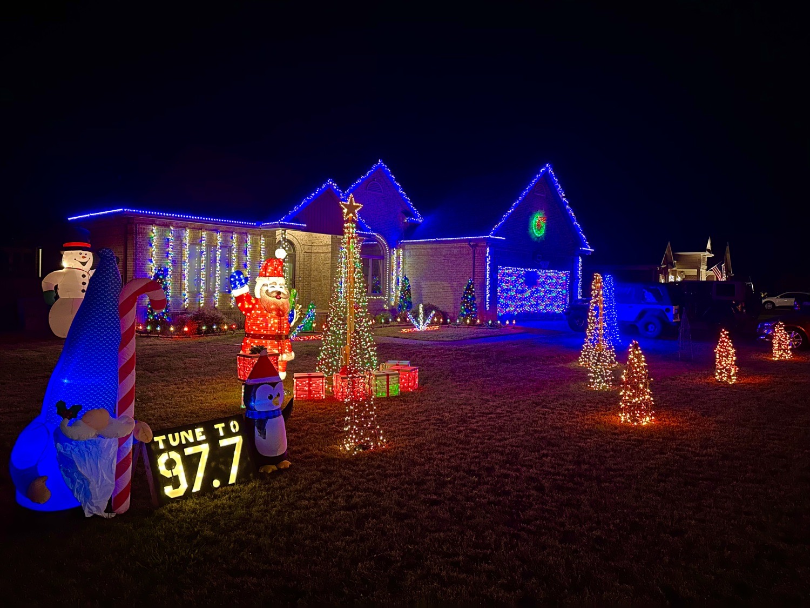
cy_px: 304
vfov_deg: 56.8
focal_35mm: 24
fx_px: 562
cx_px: 405
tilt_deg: -1.7
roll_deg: -1.4
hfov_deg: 71.6
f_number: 1.78
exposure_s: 1/12
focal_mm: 6.86
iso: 800
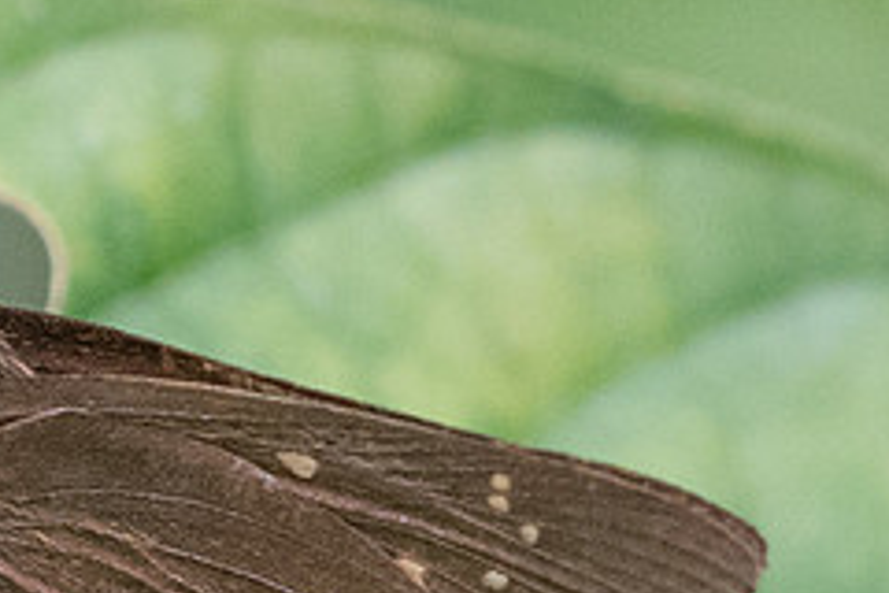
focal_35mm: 1799
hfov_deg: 1.1
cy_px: 484
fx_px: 44422
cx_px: 305
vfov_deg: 0.8
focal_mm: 150
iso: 800
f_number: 5
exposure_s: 1/640
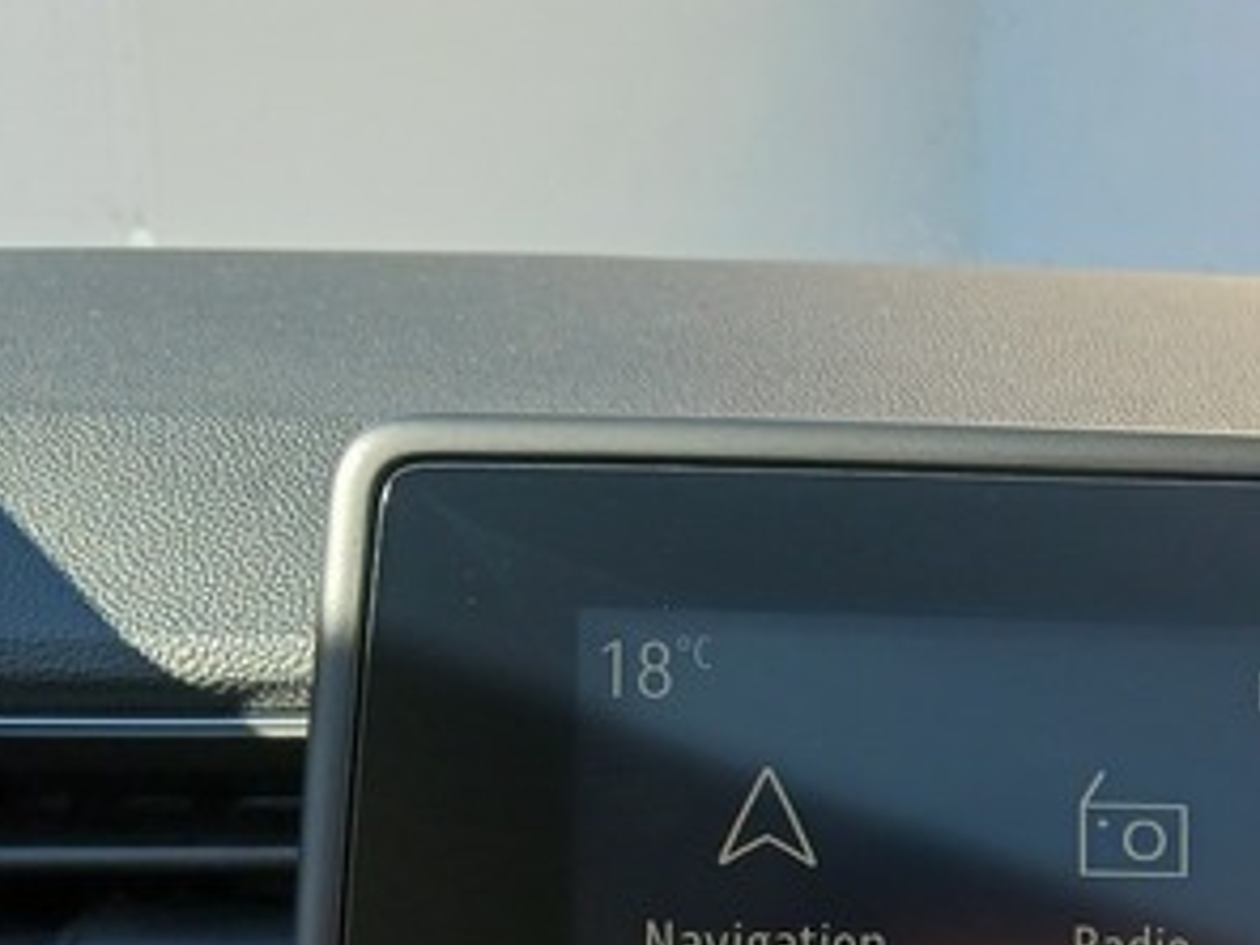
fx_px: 2657
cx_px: 1400
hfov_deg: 24.8
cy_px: 1081
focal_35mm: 73
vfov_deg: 19.2
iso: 40
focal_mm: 4
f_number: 1.8
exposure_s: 1/100
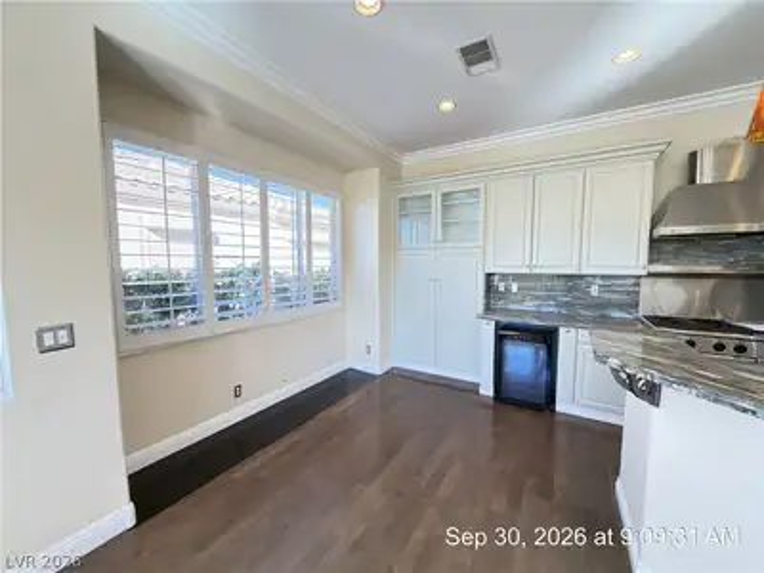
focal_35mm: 14
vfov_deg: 85.7
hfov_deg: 102.1
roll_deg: +0.0
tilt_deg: -5.7
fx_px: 309
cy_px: 286
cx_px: 382
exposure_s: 1/120
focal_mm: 2.22
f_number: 2.2
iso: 160
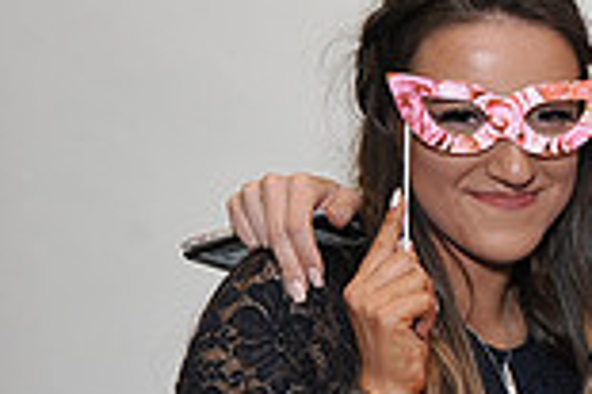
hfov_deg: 12.0
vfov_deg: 8.7
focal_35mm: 157
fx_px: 2579
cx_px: 1100
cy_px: 360
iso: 800
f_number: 6.3
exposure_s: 1/60
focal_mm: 42
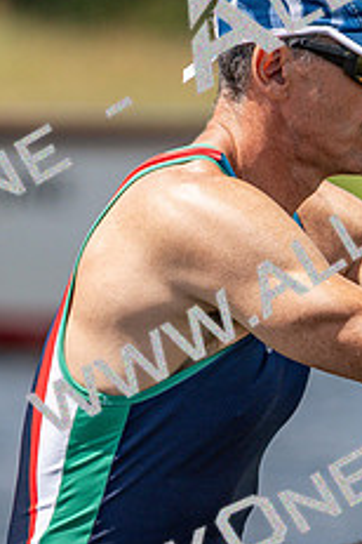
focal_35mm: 1198
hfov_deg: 1.1
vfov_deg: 1.7
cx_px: 317
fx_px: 18068
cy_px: 439
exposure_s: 1/2000
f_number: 6.3
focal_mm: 478
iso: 250
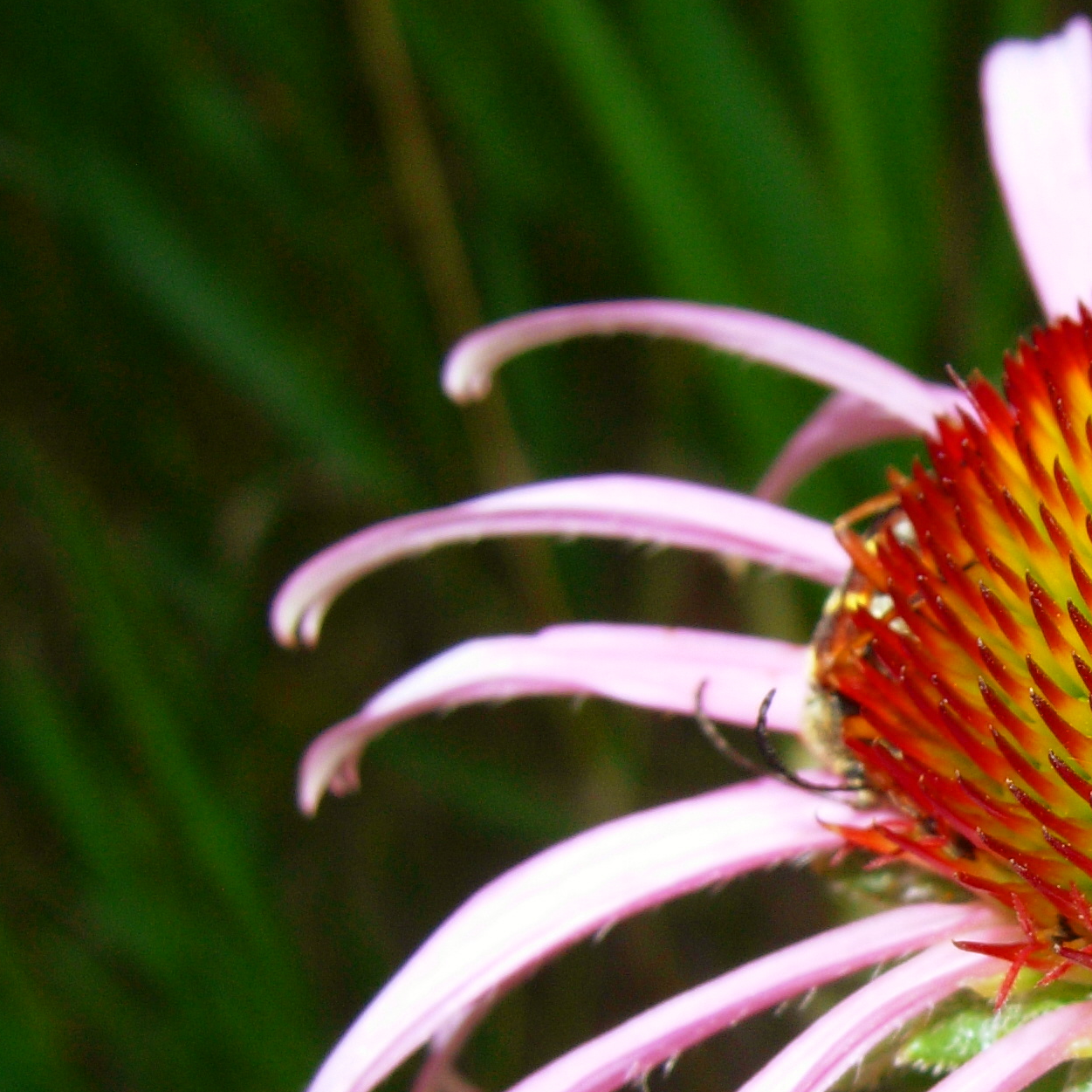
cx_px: 1244
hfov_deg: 19.8
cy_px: 917
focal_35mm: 83
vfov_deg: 20.6
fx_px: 2962
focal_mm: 7.5
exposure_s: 1/45.2
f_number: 3.8
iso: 50
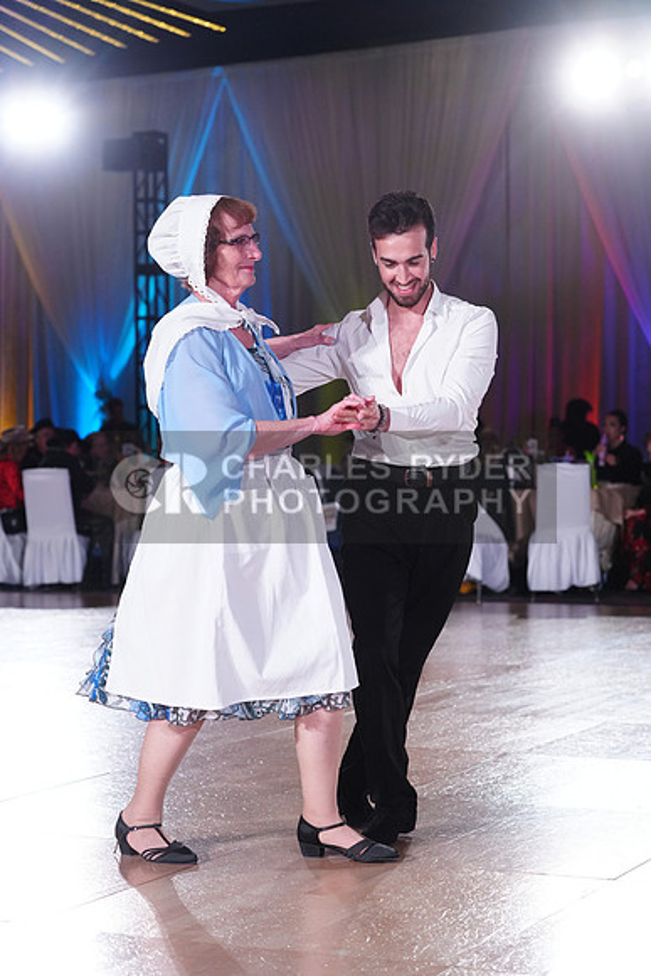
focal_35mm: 77
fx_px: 2087
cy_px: 488
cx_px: 326
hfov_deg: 17.7
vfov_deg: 26.3
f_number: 4
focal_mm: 77
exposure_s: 1/400
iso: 2000
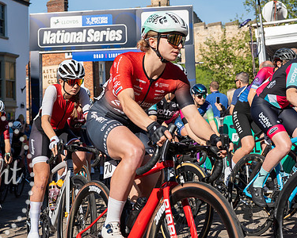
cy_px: 71
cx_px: 106
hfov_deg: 27.8
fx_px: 598
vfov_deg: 22.3
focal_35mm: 68
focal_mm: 33
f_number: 4
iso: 100
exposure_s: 1/800
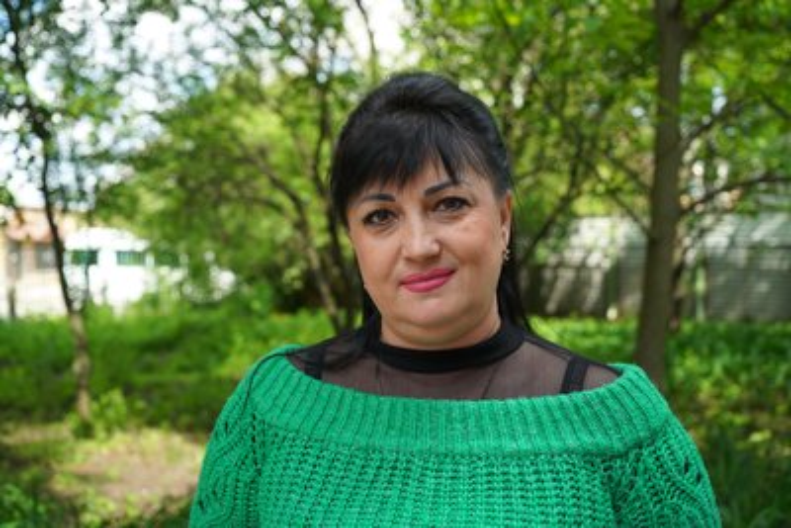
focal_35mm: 37
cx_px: 396
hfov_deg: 51.9
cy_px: 264
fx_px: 813
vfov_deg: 36.0
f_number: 4
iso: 100
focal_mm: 37
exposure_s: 1/160
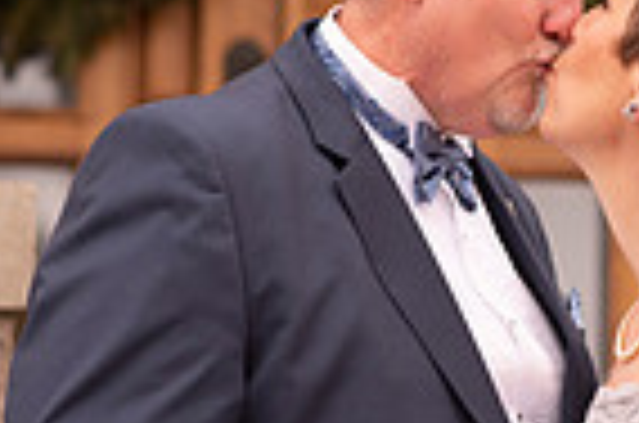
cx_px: 441
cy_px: 364
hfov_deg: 7.6
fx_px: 4782
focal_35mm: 270
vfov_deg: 5.1
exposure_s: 1/125
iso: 100
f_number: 2.5
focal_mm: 85
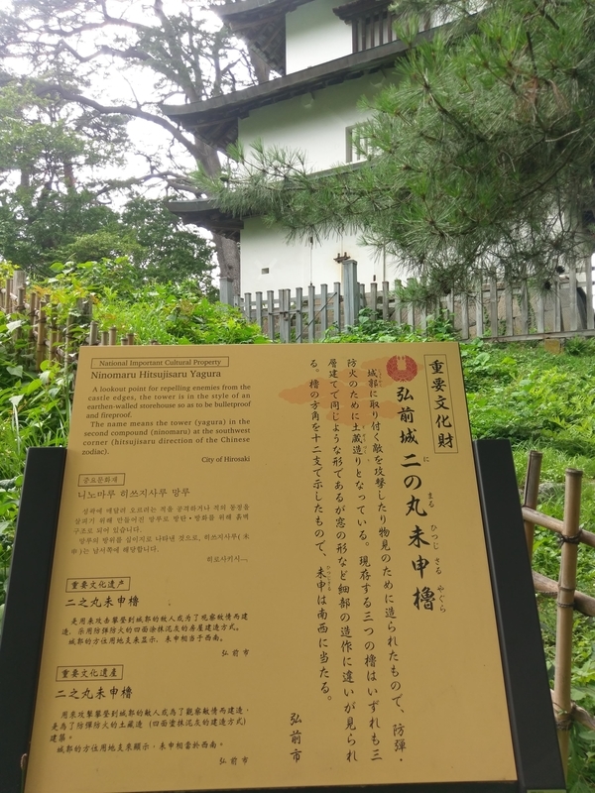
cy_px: 396
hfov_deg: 53.1
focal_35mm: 26
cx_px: 298
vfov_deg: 67.3
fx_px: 596
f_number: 1.8
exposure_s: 1/253
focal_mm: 4.58
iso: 100
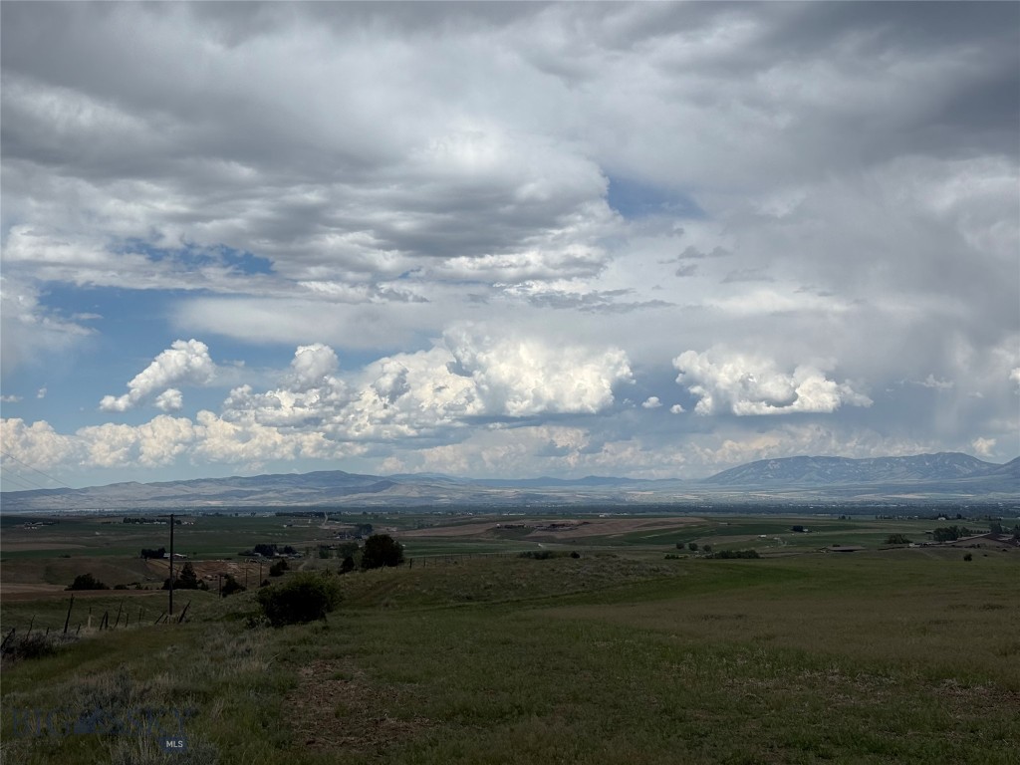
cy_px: 382
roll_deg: +2.0
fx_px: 1414
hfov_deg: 39.7
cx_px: 510
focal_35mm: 48
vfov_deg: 30.3
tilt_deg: +3.3
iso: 64
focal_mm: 6.76
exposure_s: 1/9901
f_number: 1.78
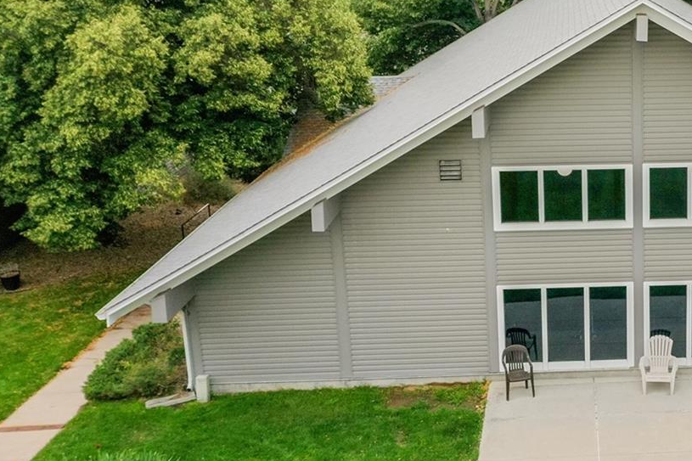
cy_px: 177
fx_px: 1057
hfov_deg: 33.9
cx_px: 649
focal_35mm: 55
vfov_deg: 24.5
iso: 800
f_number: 5
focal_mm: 10.26
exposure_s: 1/240
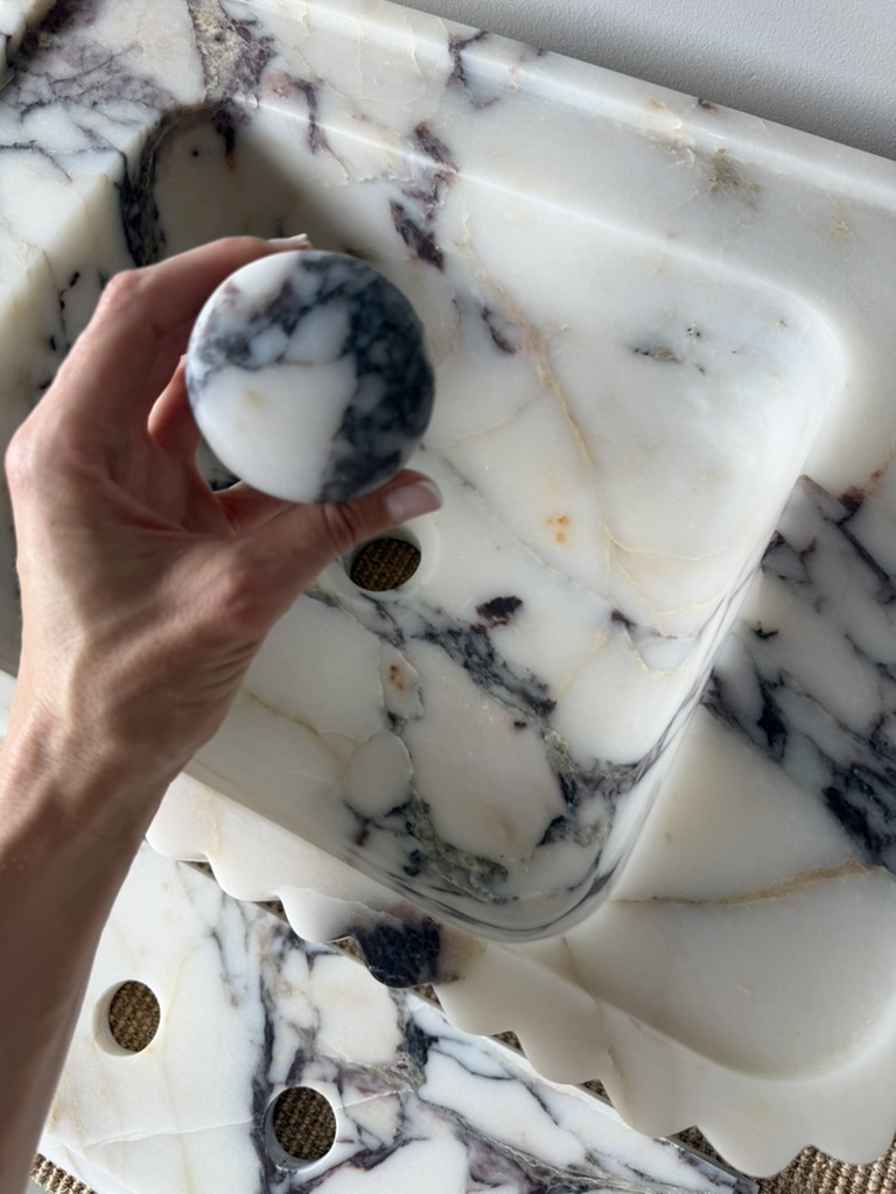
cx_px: 448
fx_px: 828
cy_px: 597
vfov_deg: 71.6
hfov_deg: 56.8
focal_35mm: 24
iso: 64
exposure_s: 1/251
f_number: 1.78
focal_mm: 6.76
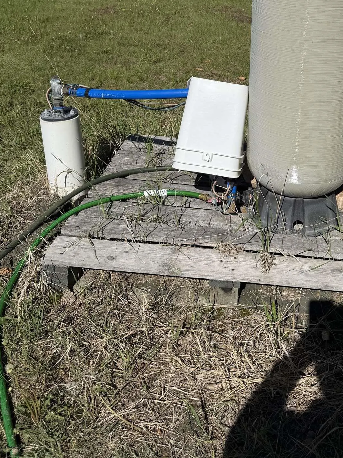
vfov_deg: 46.0
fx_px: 515
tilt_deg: -19.1
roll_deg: -0.1
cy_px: 109
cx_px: 237
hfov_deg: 36.3
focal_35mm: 39
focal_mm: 6.76
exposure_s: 1/9091
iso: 80
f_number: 1.78
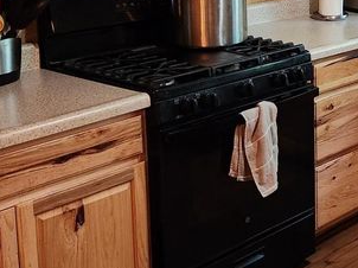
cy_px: 20
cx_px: 454
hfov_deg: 22.6
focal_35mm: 78
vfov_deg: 18.5
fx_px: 806
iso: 500
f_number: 1.8
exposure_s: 1/120
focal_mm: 5.4
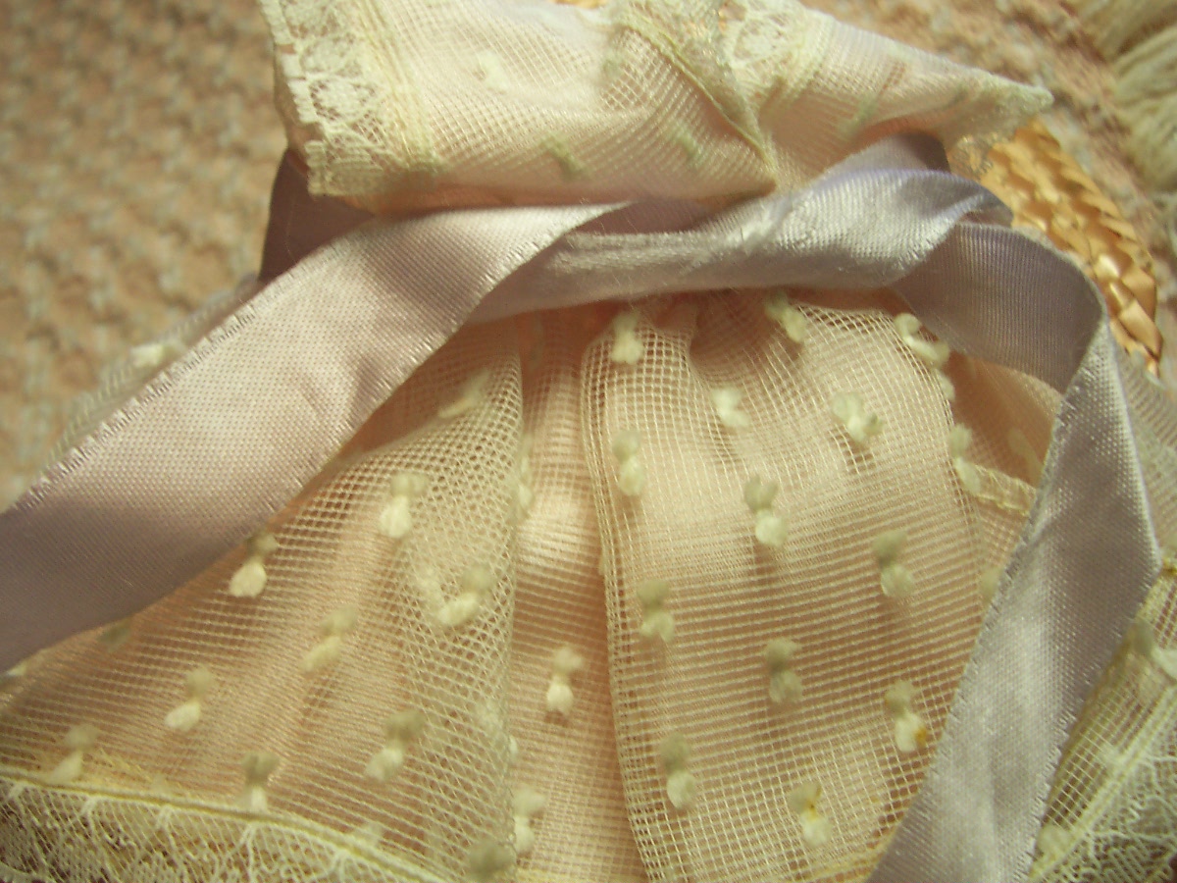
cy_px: 442
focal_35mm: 37
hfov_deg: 50.1
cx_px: 588
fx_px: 1258
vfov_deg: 38.7
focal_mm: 5.6
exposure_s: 1/125
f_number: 2.8
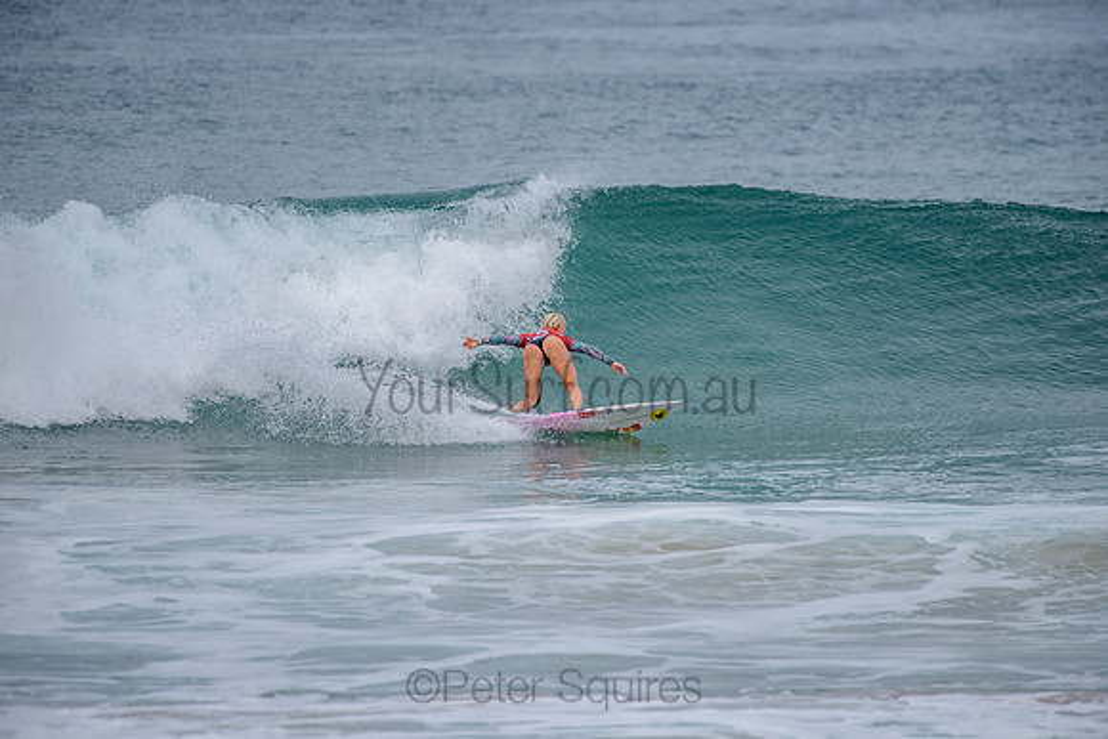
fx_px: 15392
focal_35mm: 500
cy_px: 370
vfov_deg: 2.8
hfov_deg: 4.1
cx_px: 554
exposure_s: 1/2000
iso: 250
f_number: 5.6
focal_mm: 500
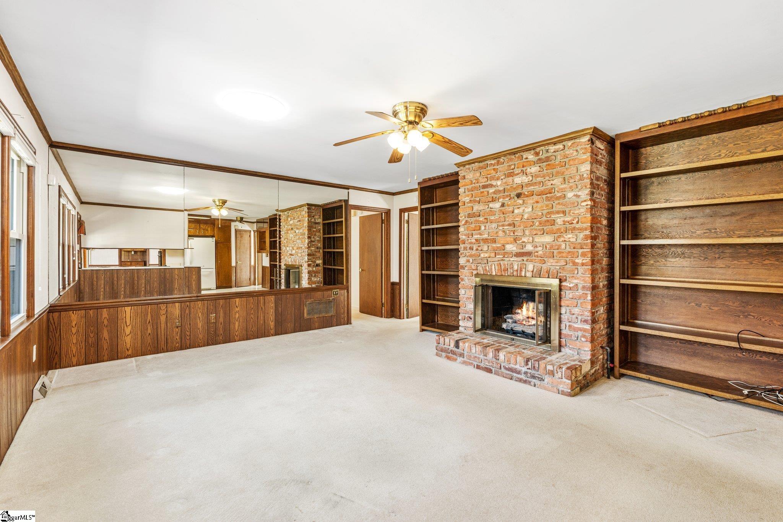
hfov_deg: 96.7
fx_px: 348
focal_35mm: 16
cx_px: 392
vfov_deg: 73.7
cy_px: 261
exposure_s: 1/4
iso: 250
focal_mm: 16
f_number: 9
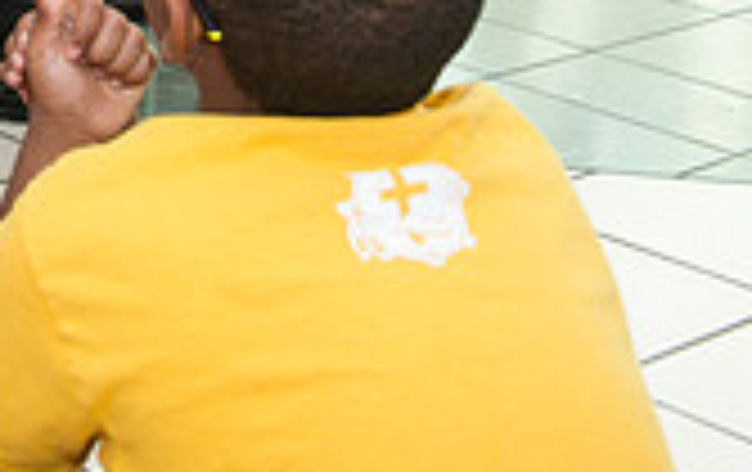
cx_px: -302
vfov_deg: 10.9
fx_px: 2320
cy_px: -391
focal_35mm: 113
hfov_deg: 17.0
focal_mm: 32
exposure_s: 1/250
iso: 1250
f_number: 5.6
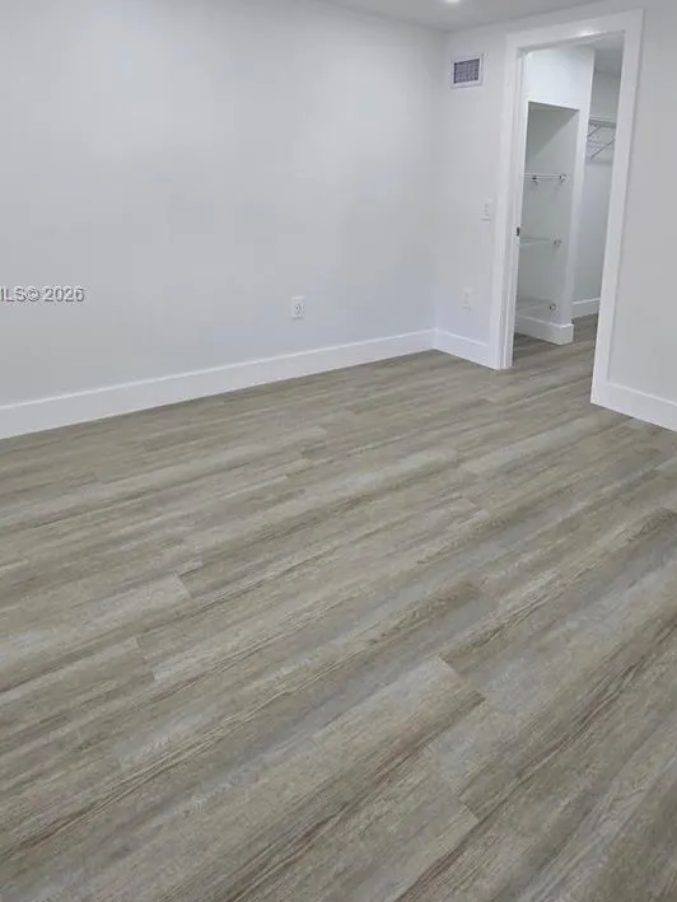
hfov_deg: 60.4
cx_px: 420
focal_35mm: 22
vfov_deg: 73.9
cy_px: 295
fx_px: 574
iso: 100
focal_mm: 1.7
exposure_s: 1/60
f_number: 2.2
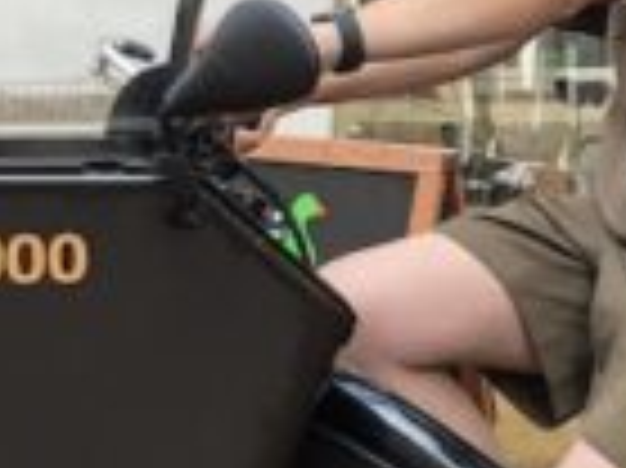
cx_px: 766
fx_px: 2801
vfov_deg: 9.6
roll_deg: -2.5
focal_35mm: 155
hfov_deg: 12.4
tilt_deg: -8.1
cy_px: 266
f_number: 1.8
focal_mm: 3.99
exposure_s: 1/209
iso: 20
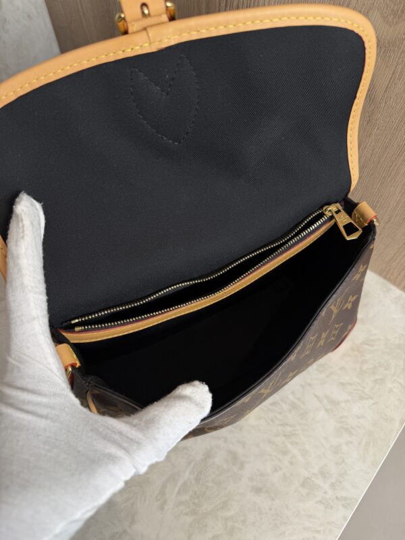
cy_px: 270
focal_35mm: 24
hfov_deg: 56.8
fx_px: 374
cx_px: 202
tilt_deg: -58.8
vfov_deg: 71.6
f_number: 1.78
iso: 80
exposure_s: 1/120
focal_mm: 6.76
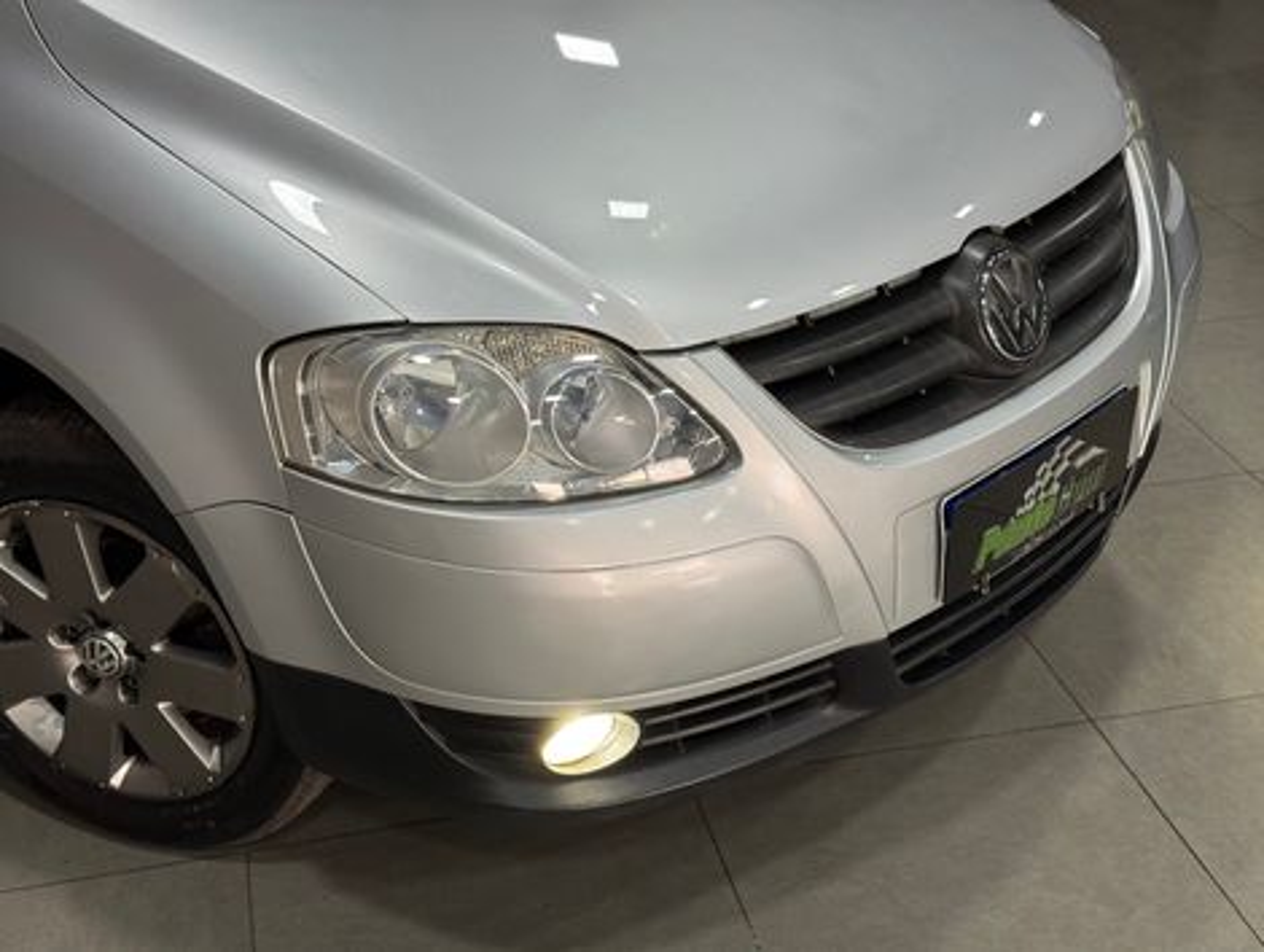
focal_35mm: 48
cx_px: 632
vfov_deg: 30.3
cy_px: 476
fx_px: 1755
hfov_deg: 39.6
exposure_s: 1/60
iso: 100
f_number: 1.78
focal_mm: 6.76
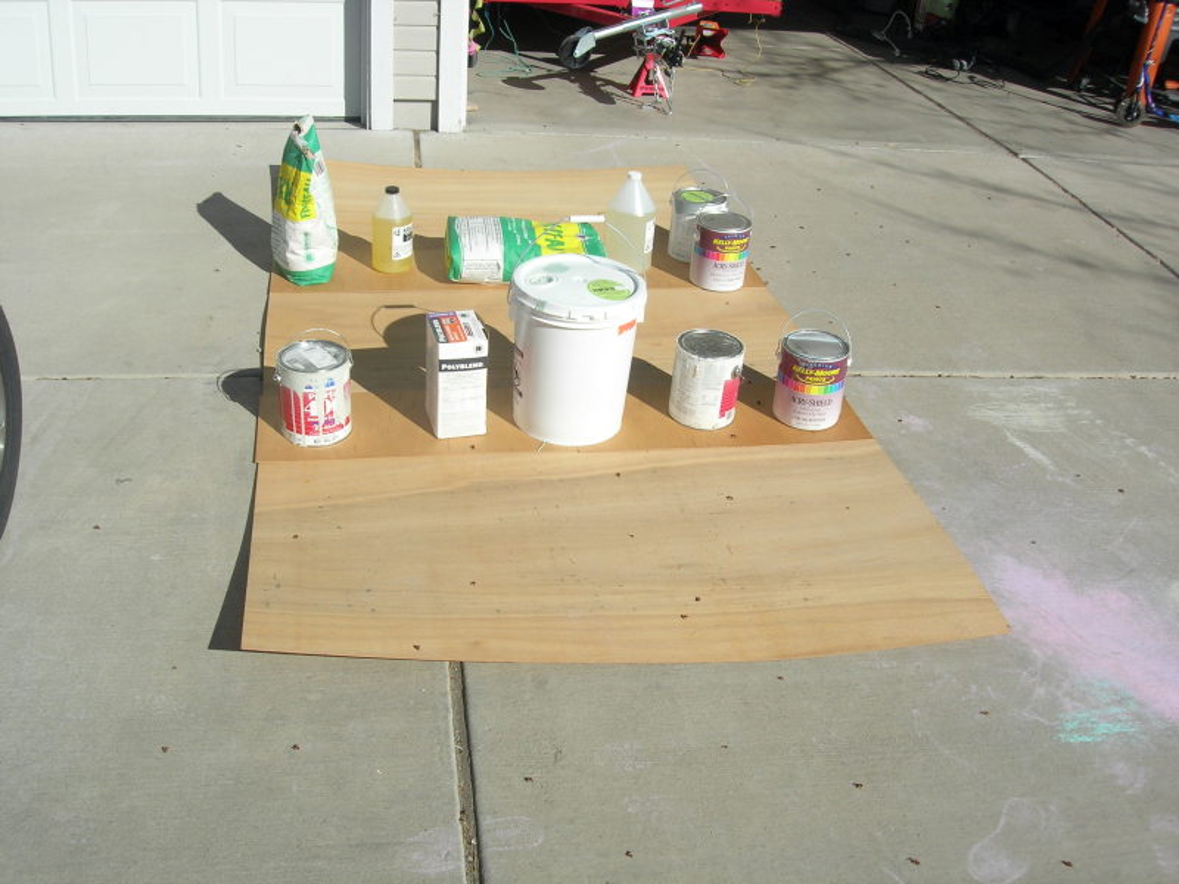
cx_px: 590
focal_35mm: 38
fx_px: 1294
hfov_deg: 49.0
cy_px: 442
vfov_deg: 37.7
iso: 64
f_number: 4.8
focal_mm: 7.8
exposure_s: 1/902
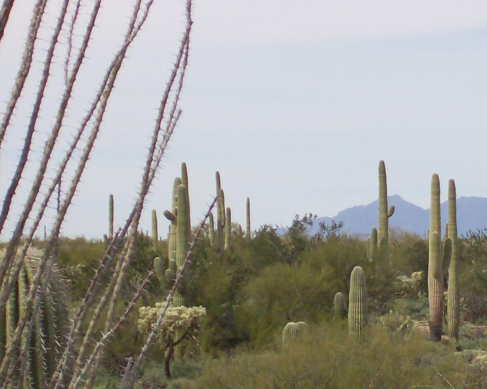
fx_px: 2955
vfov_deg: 7.5
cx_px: 435
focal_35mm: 205
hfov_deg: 9.4
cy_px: 202
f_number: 4.8
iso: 80
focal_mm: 18
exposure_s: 1/638
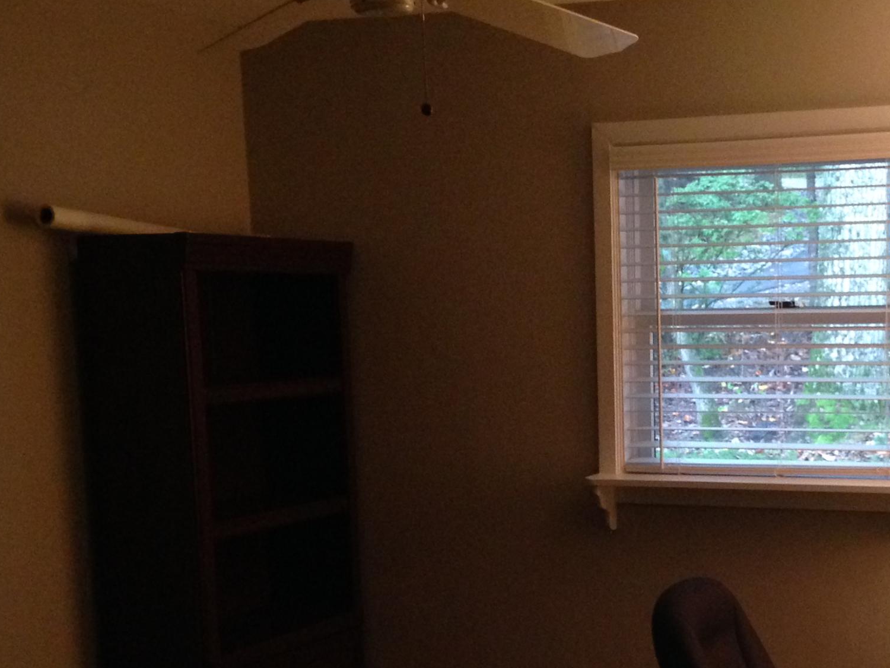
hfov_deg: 28.9
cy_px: 523
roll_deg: +0.8
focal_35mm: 66
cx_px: 685
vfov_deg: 22.0
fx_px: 1697
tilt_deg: -7.6
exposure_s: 1/15
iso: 400
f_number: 2.4
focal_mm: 4.12
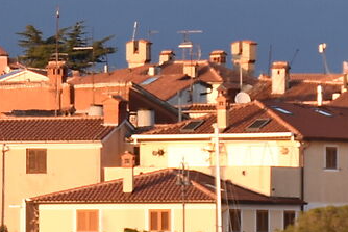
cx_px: -524
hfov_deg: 3.4
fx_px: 5841
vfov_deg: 2.3
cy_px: 51
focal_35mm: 604
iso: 100
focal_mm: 56
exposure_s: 1/60
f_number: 8
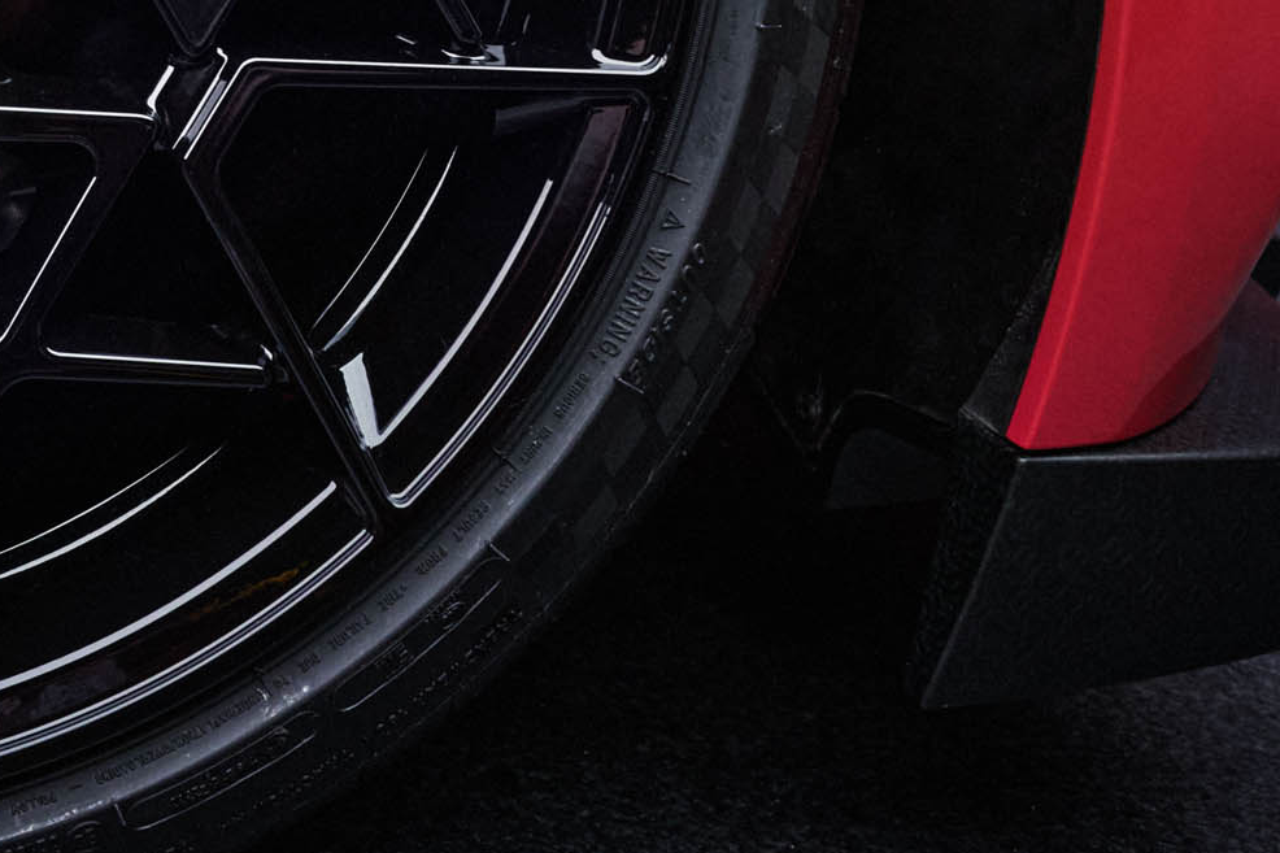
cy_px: -177
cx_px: -283
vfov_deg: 26.0
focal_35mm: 46
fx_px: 1635
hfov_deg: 33.9
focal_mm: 14
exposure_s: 1/100
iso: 800
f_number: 7.1
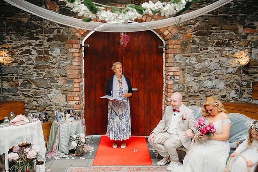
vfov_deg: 37.1
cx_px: 129
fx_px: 257
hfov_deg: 53.4
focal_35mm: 36
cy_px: 86
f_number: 1.4
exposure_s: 1/640
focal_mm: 35
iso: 100
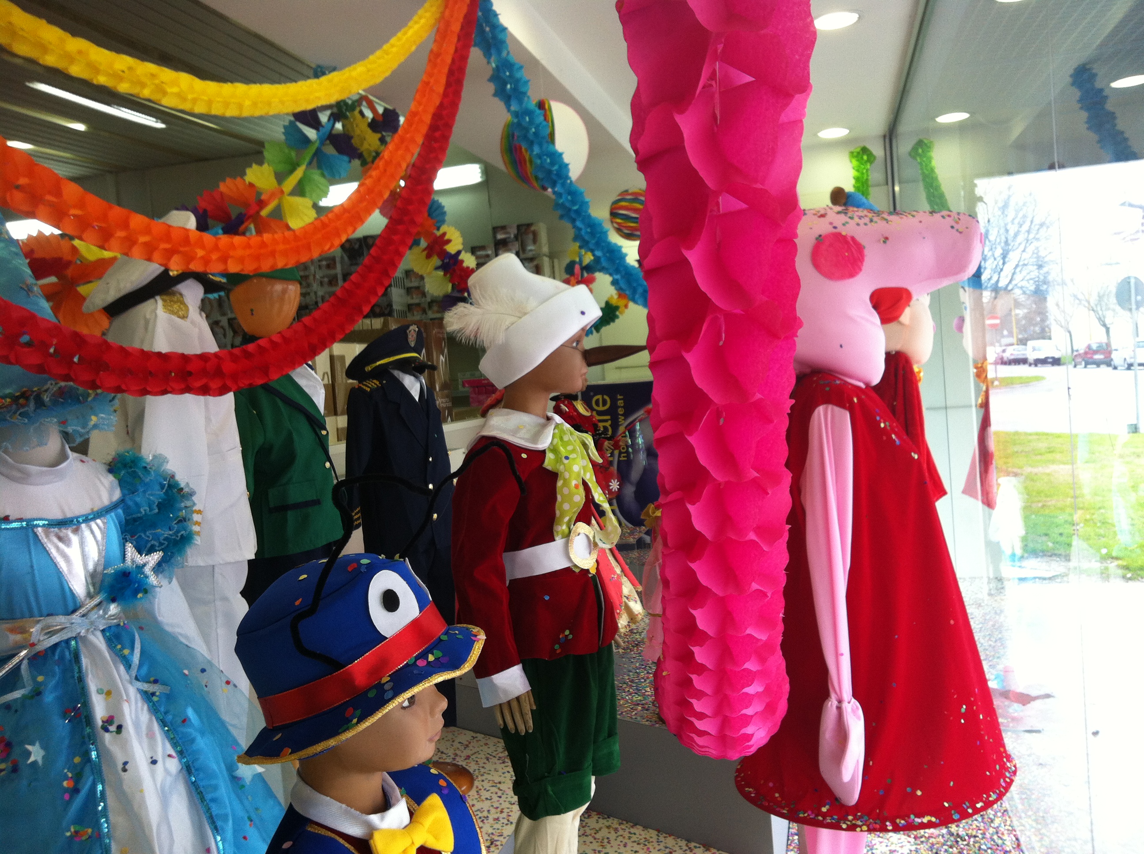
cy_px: 427
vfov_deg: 40.6
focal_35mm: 35
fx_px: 1155
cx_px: 572
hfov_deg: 52.7
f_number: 2.8
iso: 80
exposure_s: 1/30
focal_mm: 3.85
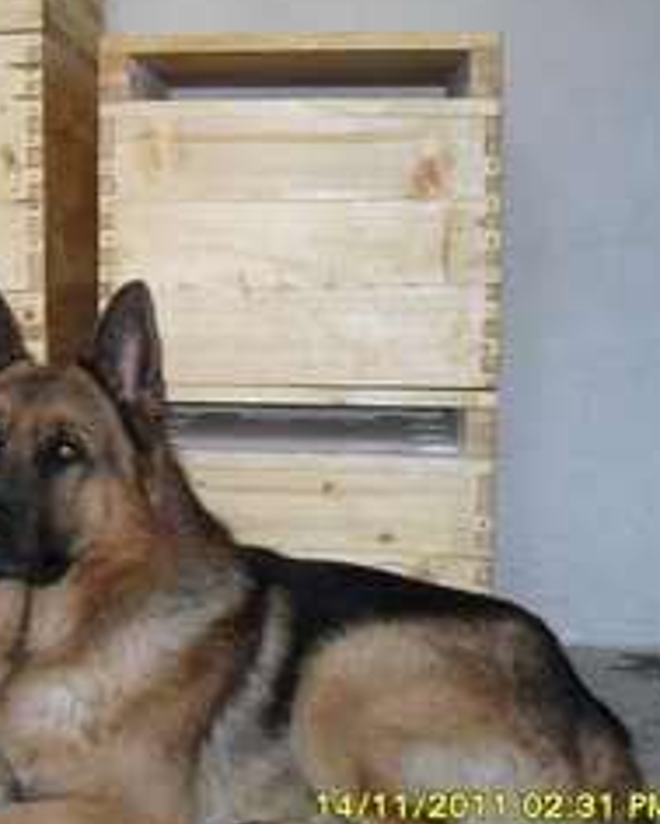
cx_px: 119
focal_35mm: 55
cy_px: 435
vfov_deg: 34.1
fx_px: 1342
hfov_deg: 27.0
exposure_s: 1/45
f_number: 2.8
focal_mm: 6.3
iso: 200
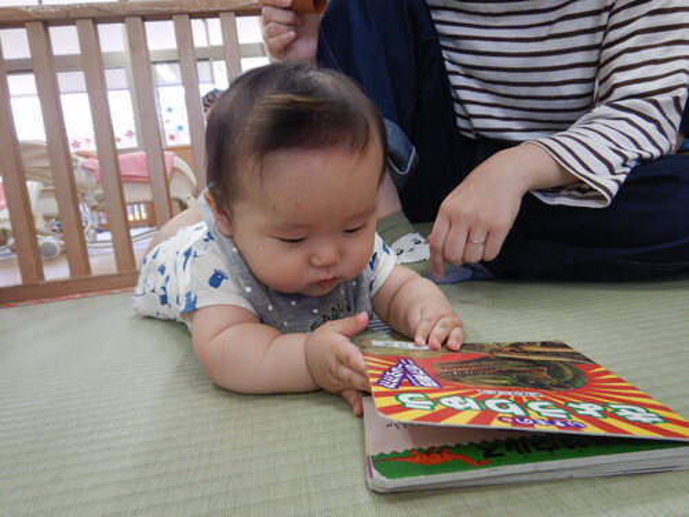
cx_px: 344
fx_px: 478
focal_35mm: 24
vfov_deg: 56.8
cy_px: 258
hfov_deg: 71.6
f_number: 2.8
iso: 140
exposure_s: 1/30
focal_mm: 4.3
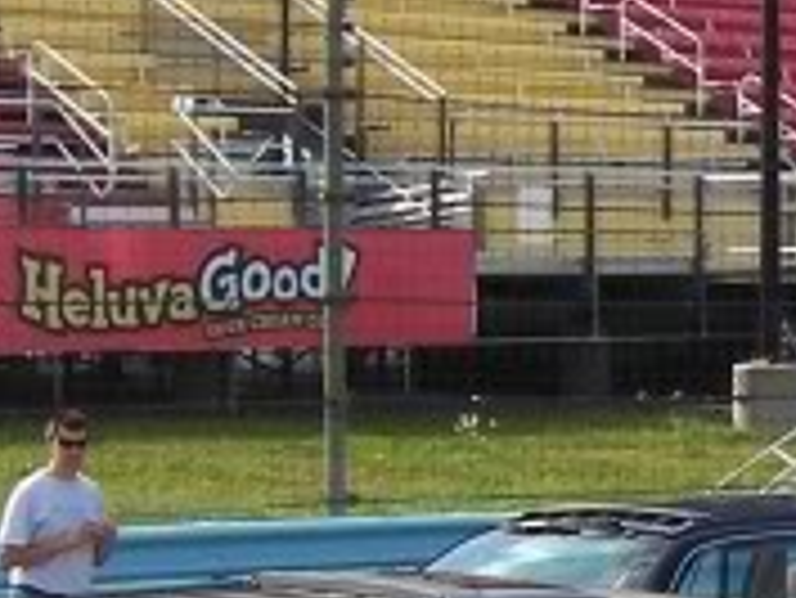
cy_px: 499
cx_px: 895
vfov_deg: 9.1
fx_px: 3751
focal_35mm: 163
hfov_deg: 11.9
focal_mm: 6
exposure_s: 1/350
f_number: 4.8
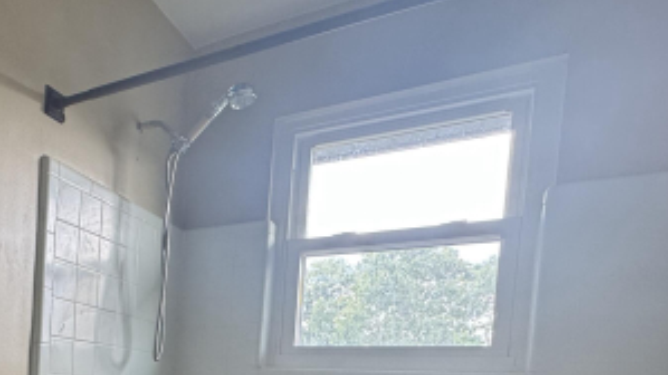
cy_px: 429
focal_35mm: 34
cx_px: 93
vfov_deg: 30.4
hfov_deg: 52.5
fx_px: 602
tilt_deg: -3.6
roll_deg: -3.2
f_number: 2.2
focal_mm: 2.22
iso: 200
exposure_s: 1/99
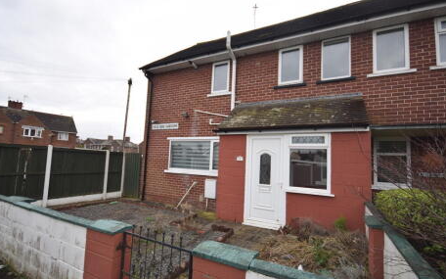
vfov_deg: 66.3
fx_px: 213
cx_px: 223
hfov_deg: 92.6
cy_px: 145
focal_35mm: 18
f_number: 4.5
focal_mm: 11
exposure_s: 1/80
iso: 100
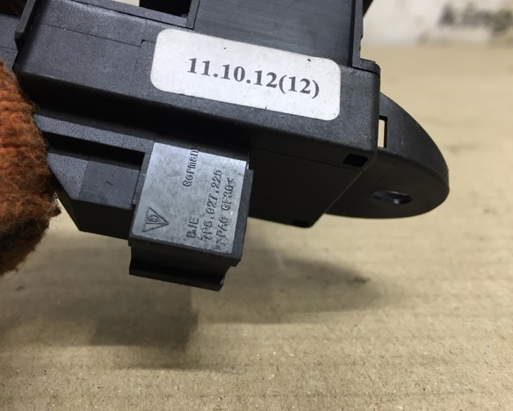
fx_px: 471
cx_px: 233
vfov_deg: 47.2
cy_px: 201
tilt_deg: -19.9
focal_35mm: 31
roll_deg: -0.5
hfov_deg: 57.1
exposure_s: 1/33
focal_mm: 4.15
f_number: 2.2
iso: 80
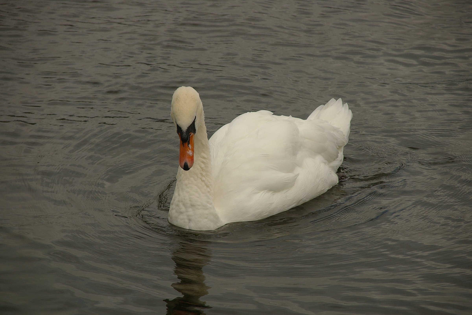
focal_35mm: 188
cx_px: 236
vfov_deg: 7.3
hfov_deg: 11.0
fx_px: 2458
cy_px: 158
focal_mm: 125
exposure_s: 1/750
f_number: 11
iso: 200
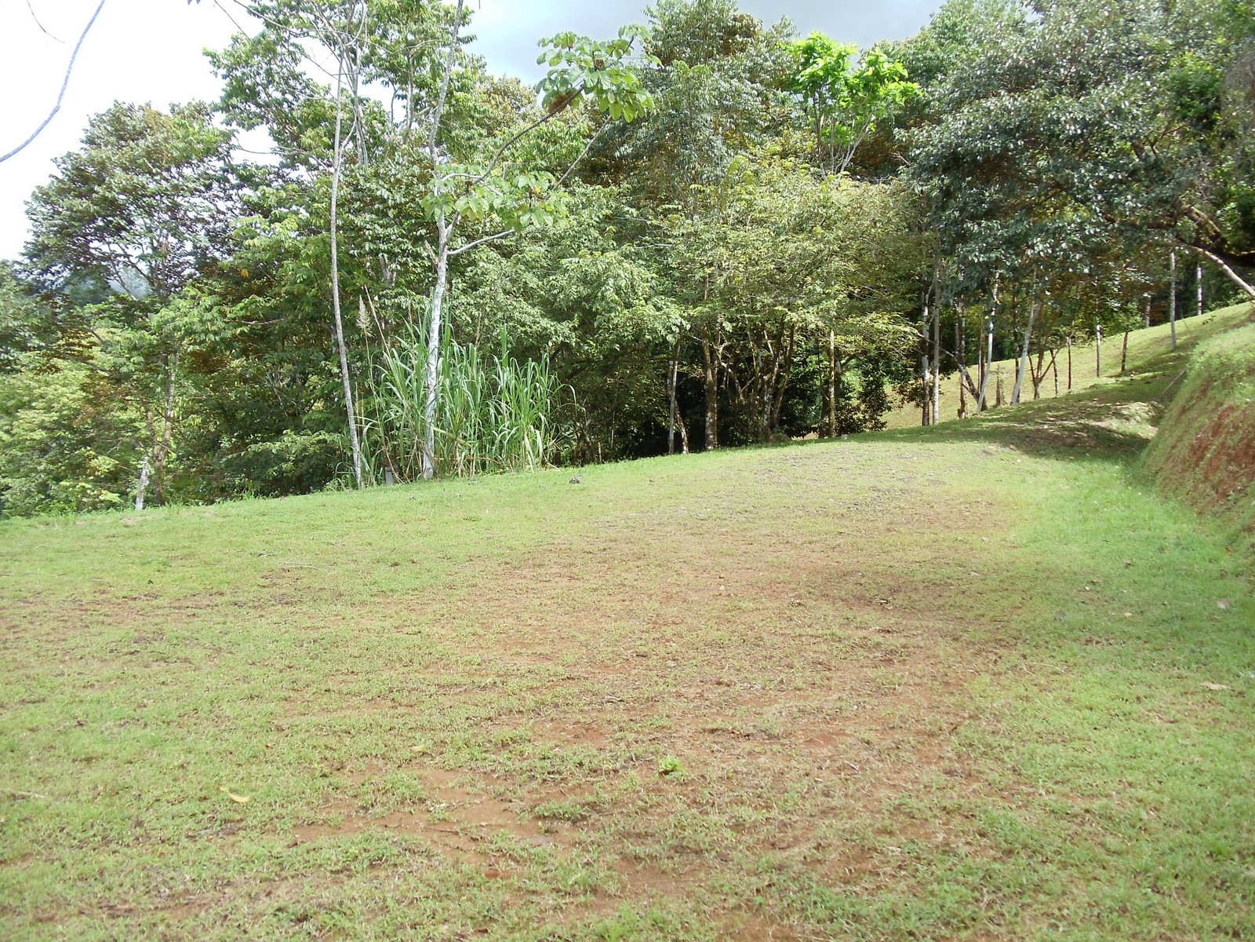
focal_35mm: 44
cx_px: 628
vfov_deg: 32.9
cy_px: 471
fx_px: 1595
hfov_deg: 42.9
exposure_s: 1/250
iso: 80
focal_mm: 6
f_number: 3.5
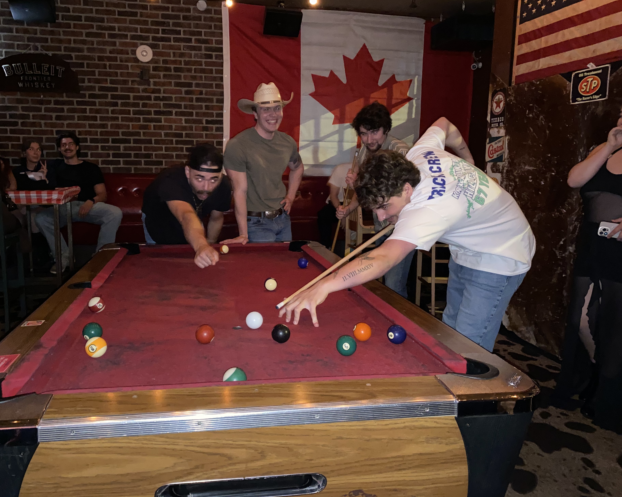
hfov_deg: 62.1
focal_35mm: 28
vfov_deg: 51.5
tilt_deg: -8.4
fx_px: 516
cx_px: 284
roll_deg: -0.8
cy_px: 248
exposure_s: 1/4
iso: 500
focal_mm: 4.25
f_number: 1.8
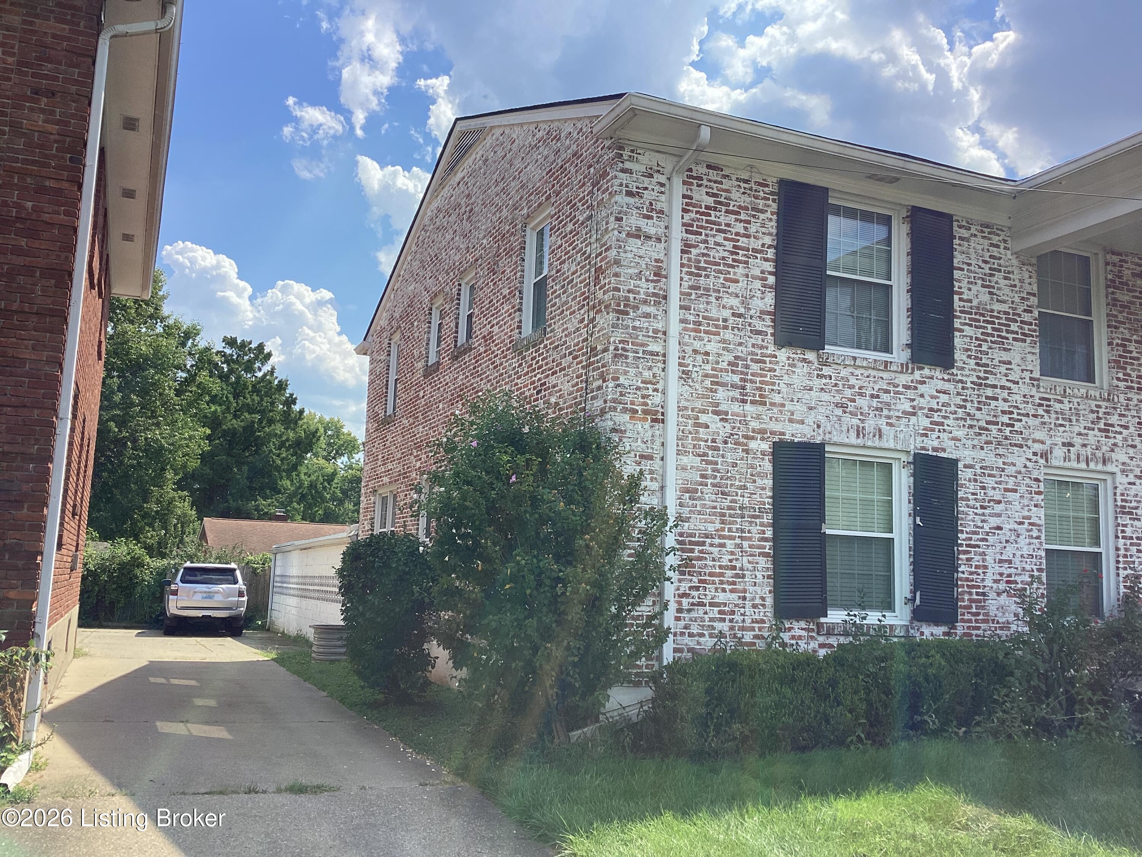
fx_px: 1023
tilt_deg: +8.5
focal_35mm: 31
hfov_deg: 58.4
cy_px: 428
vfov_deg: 45.4
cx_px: 571
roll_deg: -2.4
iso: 25
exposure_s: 1/1235
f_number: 2.4
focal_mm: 3.3
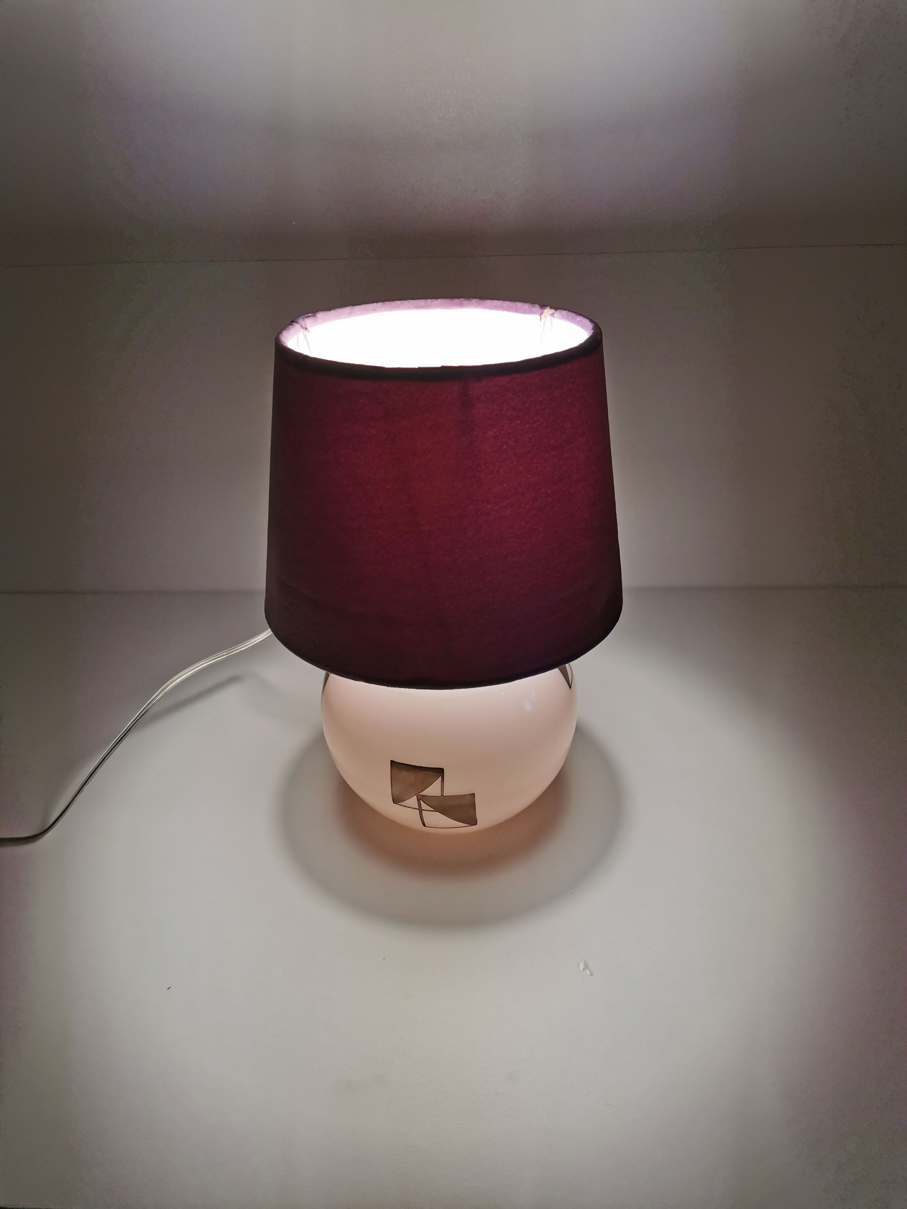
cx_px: 454
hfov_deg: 51.4
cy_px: 604
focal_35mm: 27
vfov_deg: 65.3
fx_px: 943
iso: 50
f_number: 1.6
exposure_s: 1/311
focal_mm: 5.56
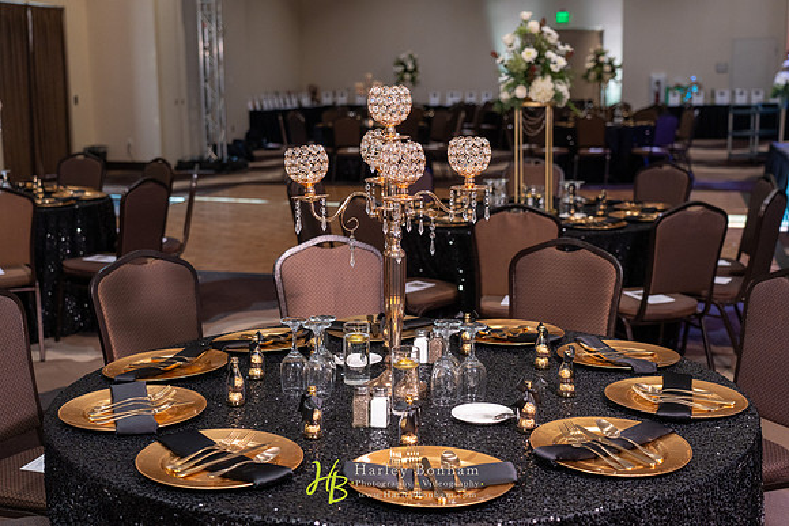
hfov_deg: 40.3
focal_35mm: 49
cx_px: 394
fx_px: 1074
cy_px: 263
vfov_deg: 27.5
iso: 1600
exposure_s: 1/125
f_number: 4
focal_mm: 49
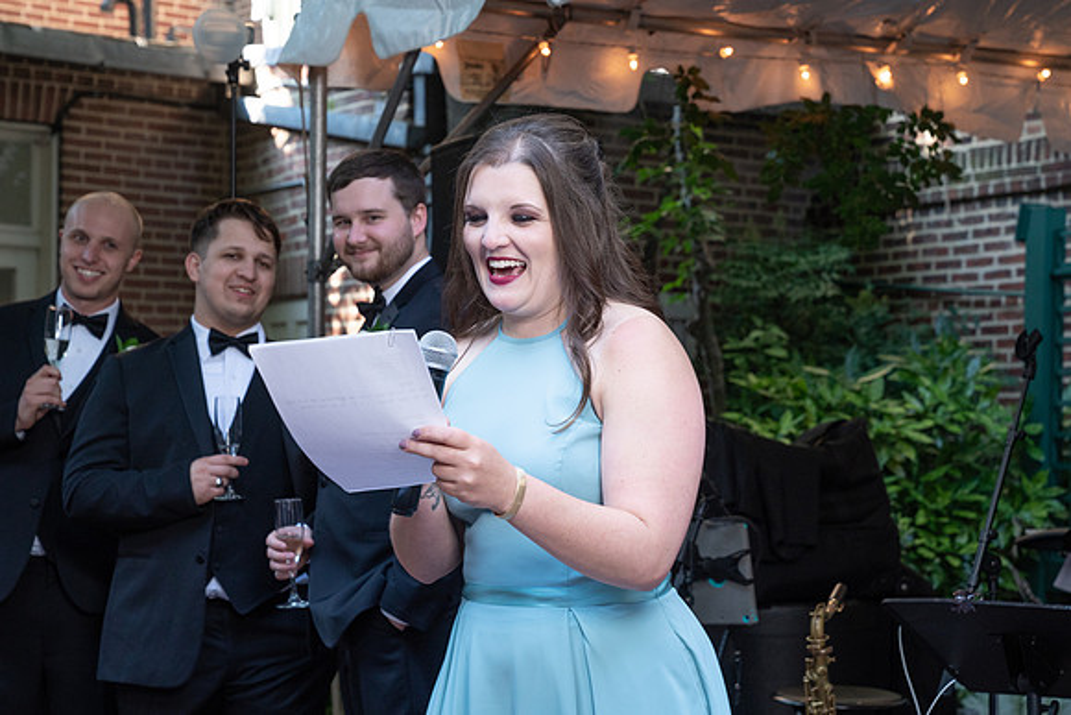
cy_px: 400
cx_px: 599
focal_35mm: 80
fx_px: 2381
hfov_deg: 25.3
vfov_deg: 17.1
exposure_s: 1/250
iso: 1250
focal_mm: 70
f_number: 5.6
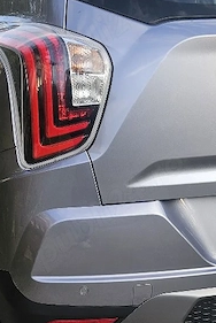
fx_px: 610
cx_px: 155
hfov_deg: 20.0
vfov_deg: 29.2
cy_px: 237
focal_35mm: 68
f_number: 1.8
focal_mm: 5.4
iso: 25
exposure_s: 1/244
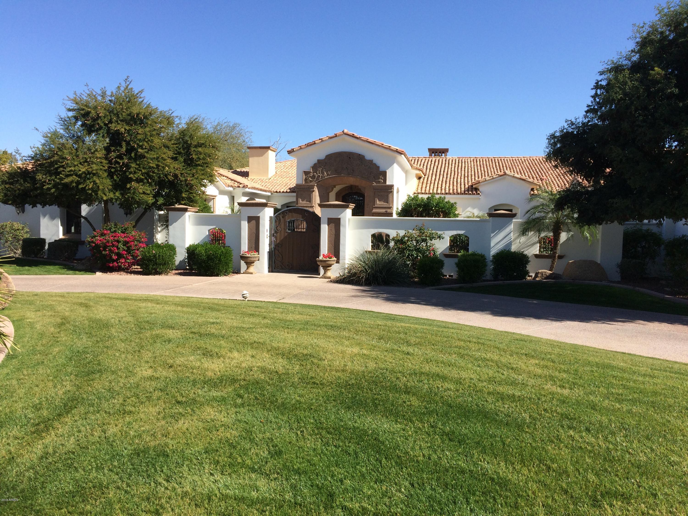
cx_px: 344
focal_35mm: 29
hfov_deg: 61.7
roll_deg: -1.5
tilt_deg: -3.9
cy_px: 258
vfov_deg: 48.2
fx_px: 576
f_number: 2.2
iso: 32
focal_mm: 4.15
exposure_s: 1/1642
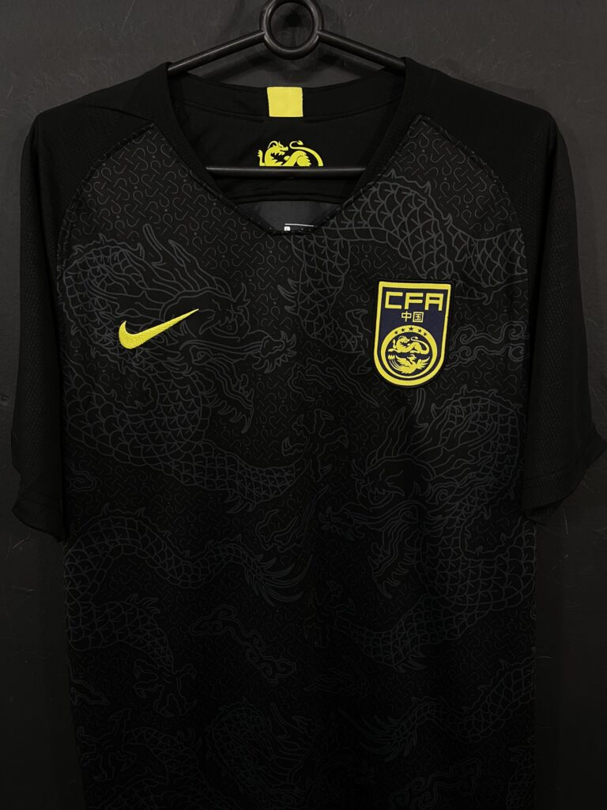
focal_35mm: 26
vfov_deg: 67.3
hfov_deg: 53.1
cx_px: 304
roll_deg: +1.8
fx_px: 608
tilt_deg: -9.8
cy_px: 405
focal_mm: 4.25
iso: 320
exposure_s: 1/60
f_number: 1.8
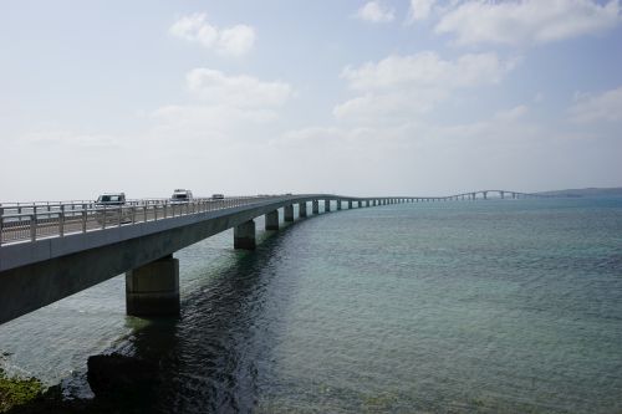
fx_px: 570
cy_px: 207
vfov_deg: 39.9
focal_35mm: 33
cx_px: 311
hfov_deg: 57.2
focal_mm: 33
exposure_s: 1/250
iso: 100
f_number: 11
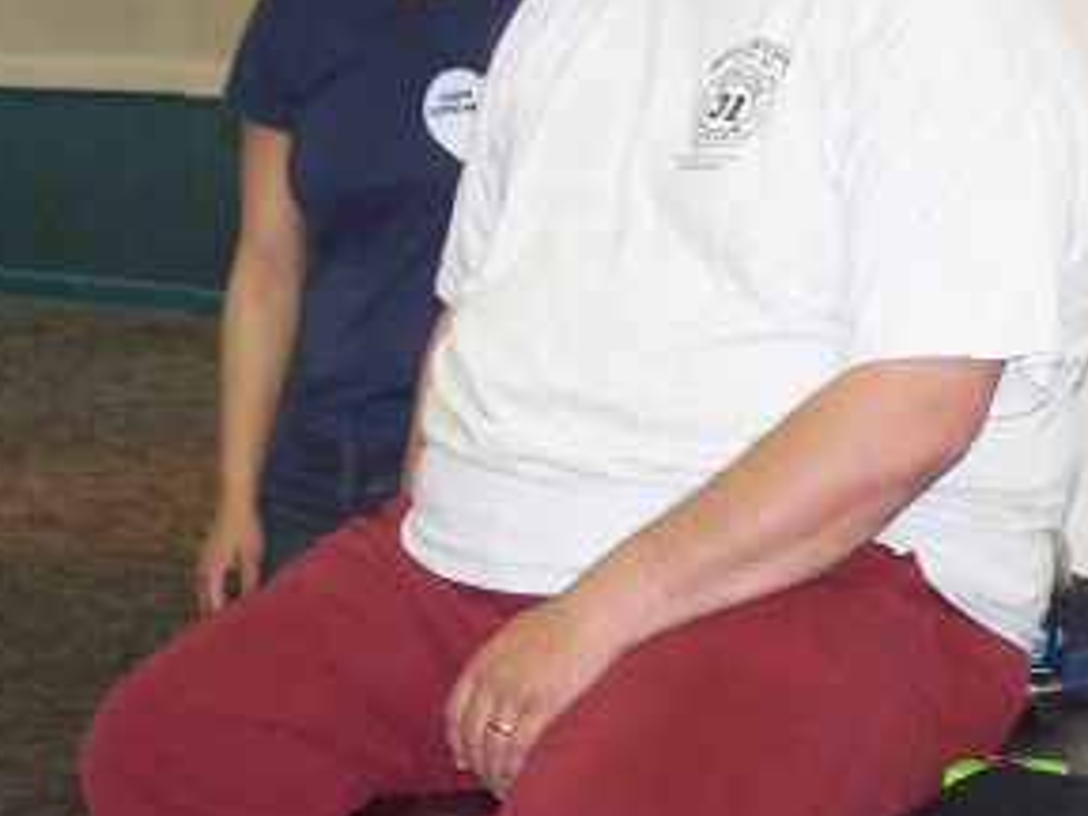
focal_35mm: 149
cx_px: 1062
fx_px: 4683
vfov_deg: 10.0
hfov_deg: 13.1
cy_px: 412
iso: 140
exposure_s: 1/60
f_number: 3.2
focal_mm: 11.1
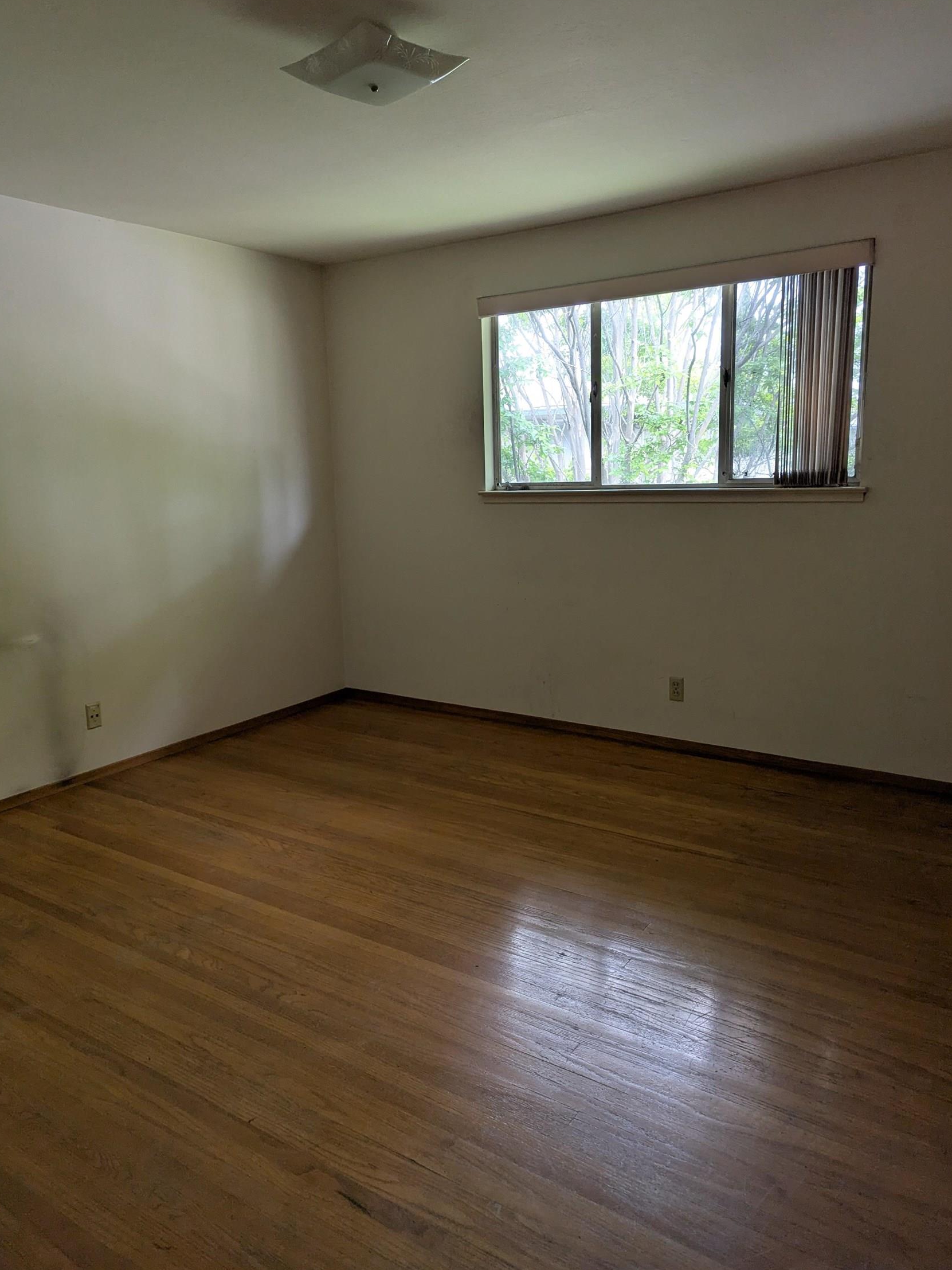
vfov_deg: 69.4
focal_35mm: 25
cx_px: 473
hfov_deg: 54.9
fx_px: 917
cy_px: 616
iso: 86
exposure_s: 1/107
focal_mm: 6.81
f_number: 1.85
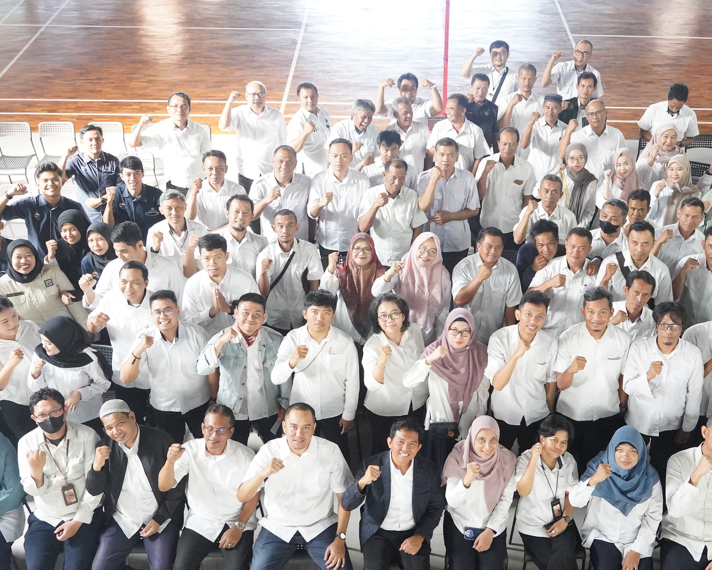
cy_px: 294
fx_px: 885
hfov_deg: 43.5
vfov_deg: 35.7
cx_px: 437
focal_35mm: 42
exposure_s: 1/160
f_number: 5.6
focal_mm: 28
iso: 16000
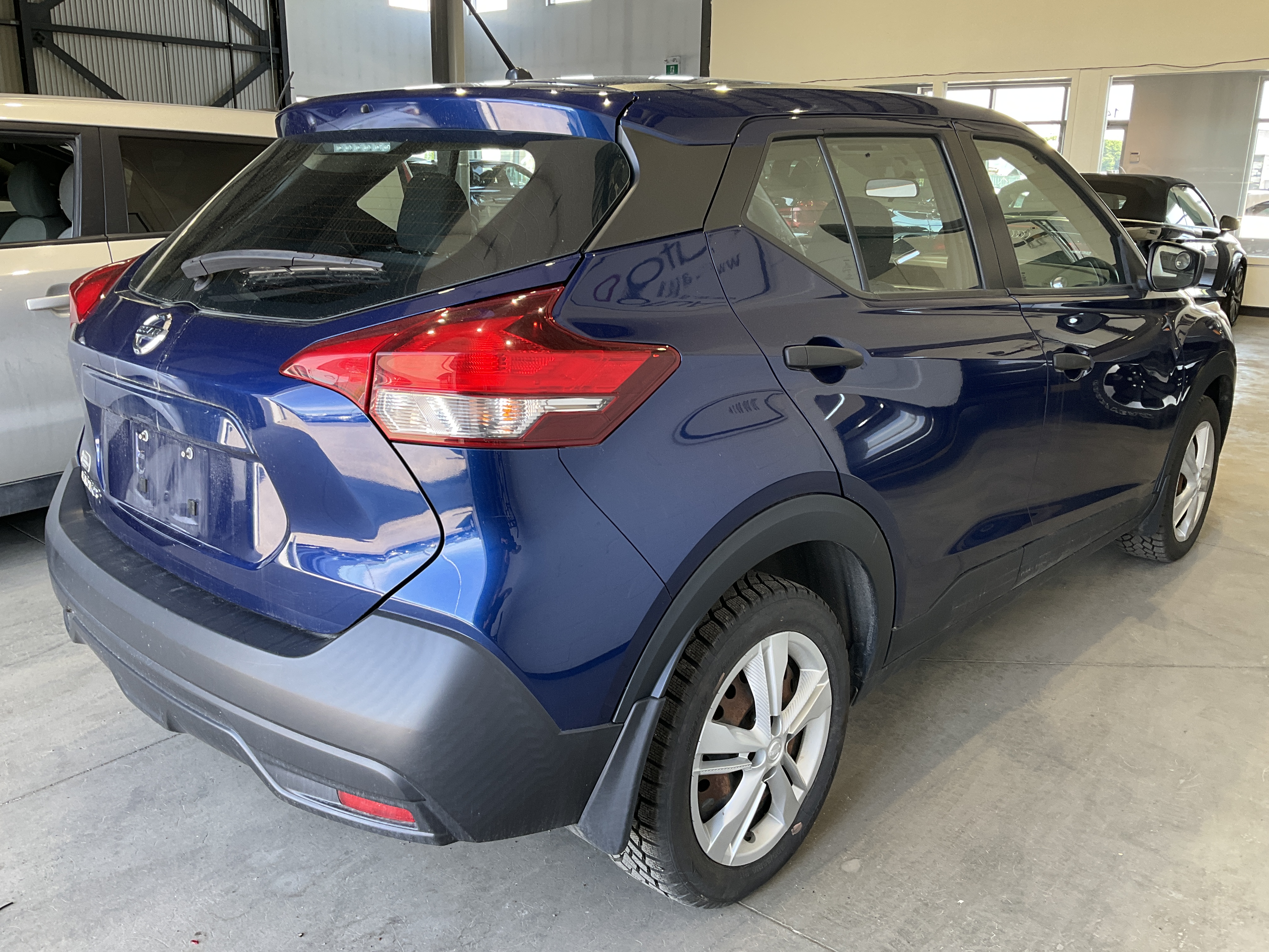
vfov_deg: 48.2
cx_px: 634
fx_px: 1063
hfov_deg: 61.7
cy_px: 476
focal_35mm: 29
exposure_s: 1/60
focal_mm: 3
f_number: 1.8
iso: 40
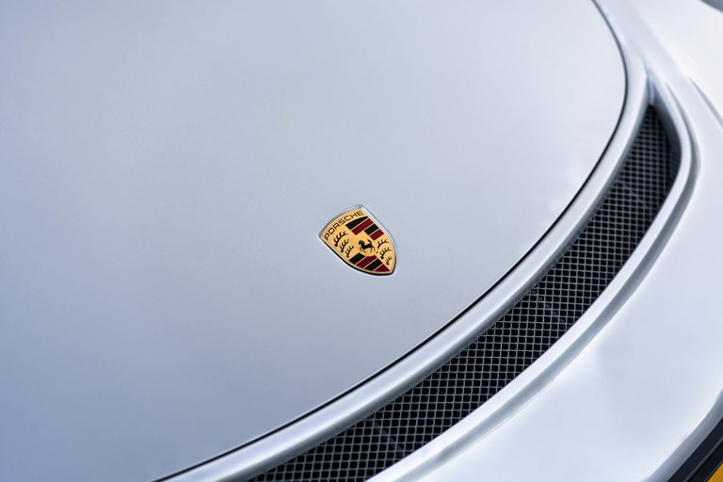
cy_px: 241
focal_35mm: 85
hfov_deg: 23.9
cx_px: 362
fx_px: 1707
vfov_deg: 16.1
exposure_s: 1/125
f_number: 3.2
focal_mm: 85
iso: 250
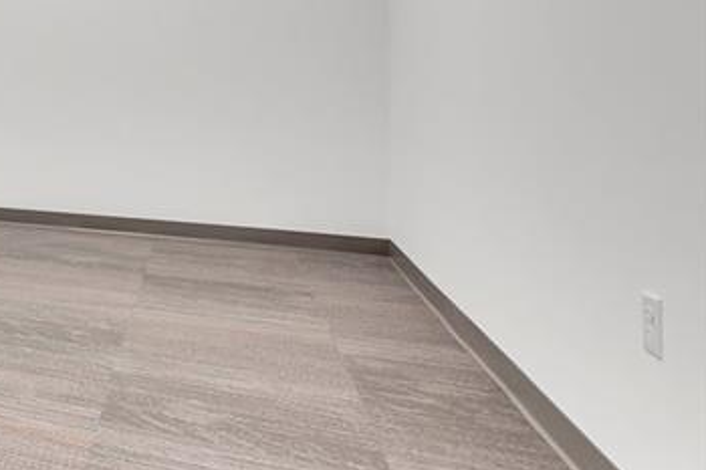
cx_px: -319
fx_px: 804
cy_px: 69
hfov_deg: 30.3
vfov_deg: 31.4
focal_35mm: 41
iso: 800
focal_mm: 14
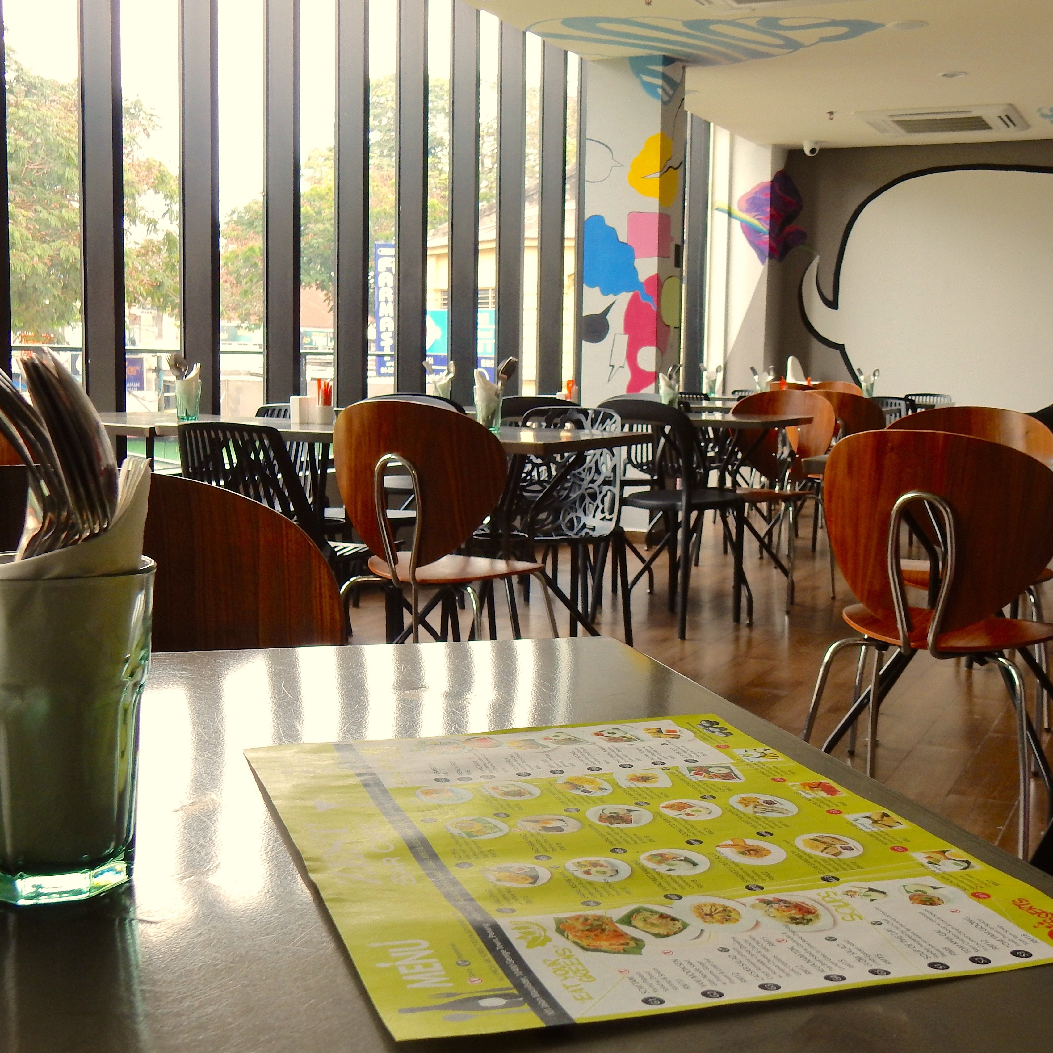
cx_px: 564
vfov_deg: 39.2
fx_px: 1480
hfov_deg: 39.1
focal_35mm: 43
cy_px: 531
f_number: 4
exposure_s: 1/30
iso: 125
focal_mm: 6.4
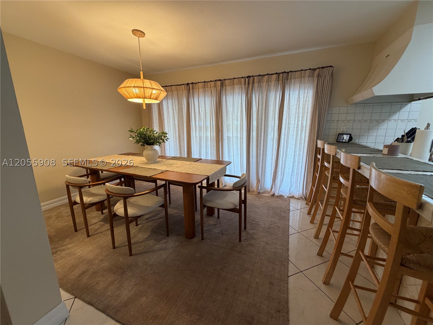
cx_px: 216
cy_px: 162
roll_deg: +0.1
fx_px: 175
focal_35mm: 14
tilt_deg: -12.4
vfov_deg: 85.7
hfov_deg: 102.1
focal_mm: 2.22
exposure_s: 1/60
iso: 200
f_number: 2.2
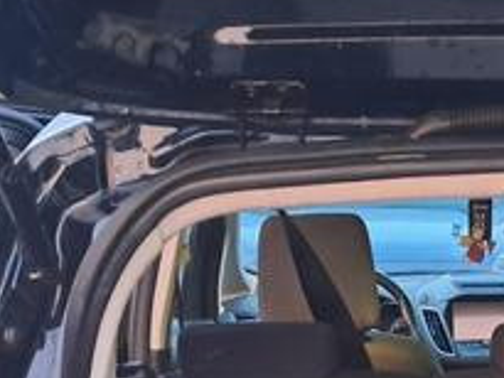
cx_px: 524
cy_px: 571
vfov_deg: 15.8
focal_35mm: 86
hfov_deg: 21.8
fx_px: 1253
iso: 800
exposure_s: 1/25
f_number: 1.8
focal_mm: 4
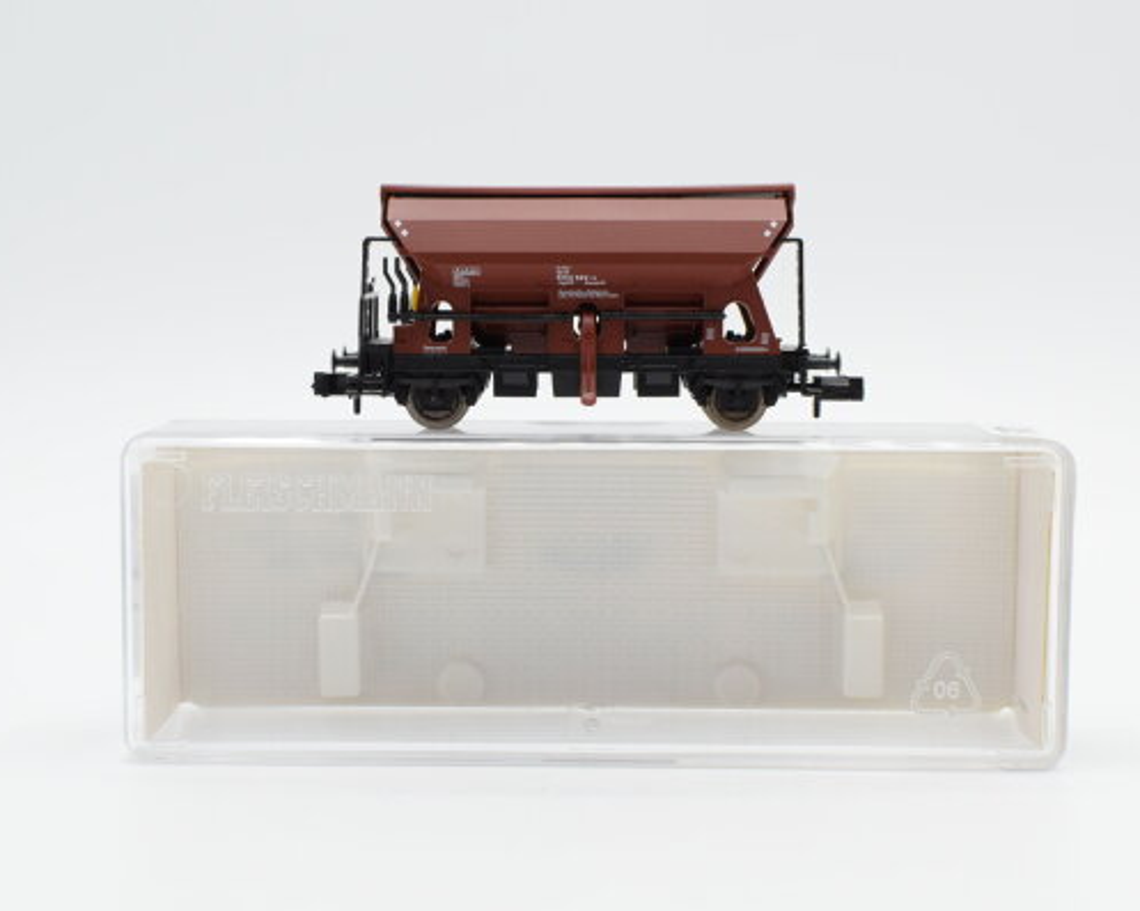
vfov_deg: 25.5
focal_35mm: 60
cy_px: 458
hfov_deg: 31.7
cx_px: 587
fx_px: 2009
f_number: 8
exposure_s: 1/125
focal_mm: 35
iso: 400
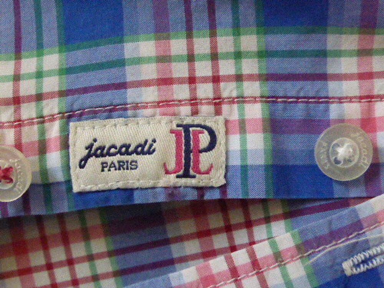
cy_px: 144
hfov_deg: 41.2
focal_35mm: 46
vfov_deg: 31.5
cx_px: 192
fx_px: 510
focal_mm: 7.9
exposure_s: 1/40
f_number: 4.1
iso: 3200
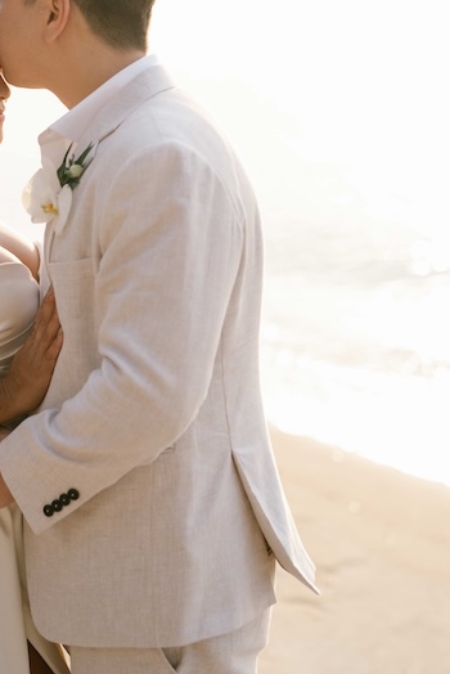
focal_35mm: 103
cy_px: 66
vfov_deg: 19.4
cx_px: 183
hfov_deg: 13.3
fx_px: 1929
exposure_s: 1/1600
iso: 125
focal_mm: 50
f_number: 1.8
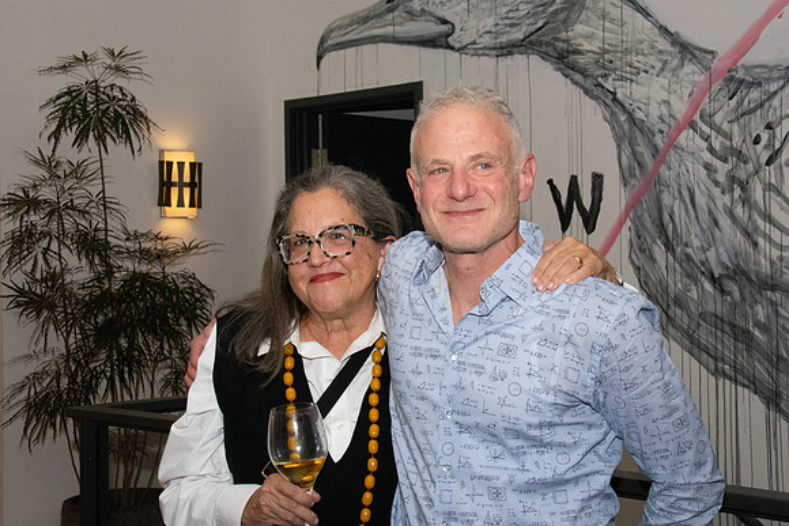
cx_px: 395
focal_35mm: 62
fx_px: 1366
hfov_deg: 32.2
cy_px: 263
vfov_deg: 21.8
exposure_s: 1/160
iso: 5000
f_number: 14
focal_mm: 38
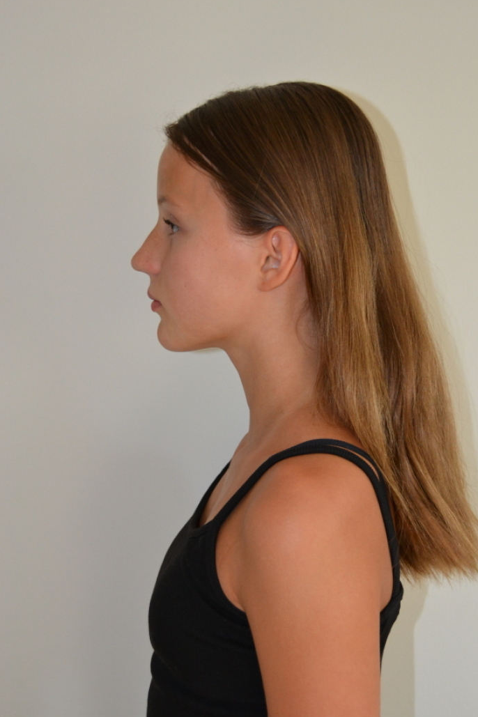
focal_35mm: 56
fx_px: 1115
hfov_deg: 24.2
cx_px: 261
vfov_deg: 35.6
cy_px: 392
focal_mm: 32
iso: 800
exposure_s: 1/60
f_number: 4
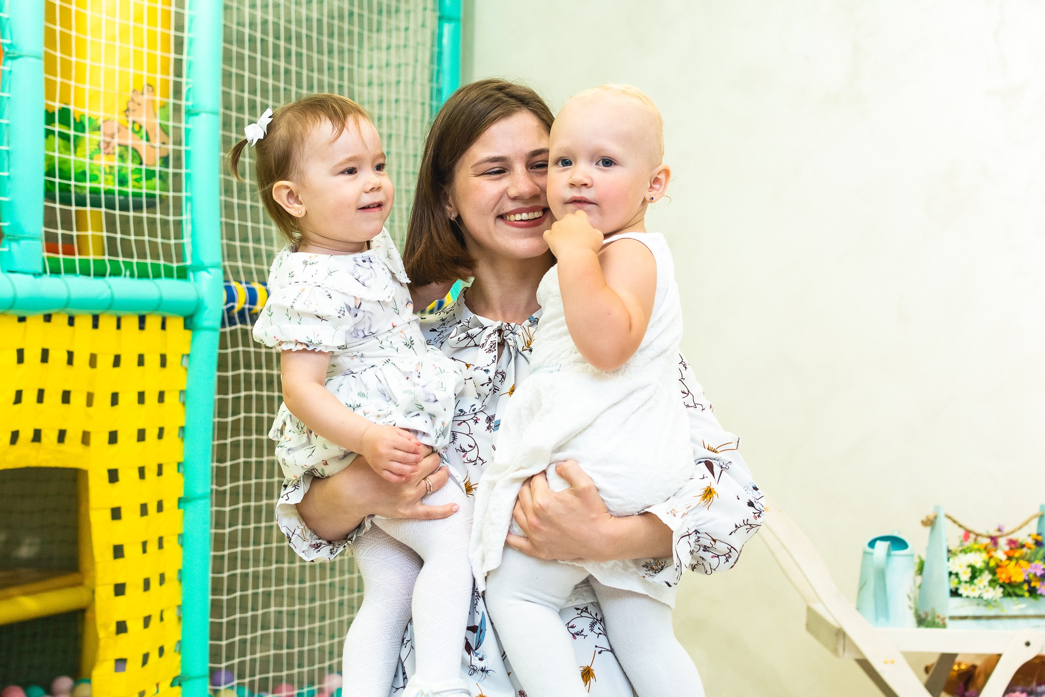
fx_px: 1779
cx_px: 534
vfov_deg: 22.2
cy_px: 350
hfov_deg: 32.7
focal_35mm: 61
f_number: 3.5
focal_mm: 35
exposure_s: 1/200
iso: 500
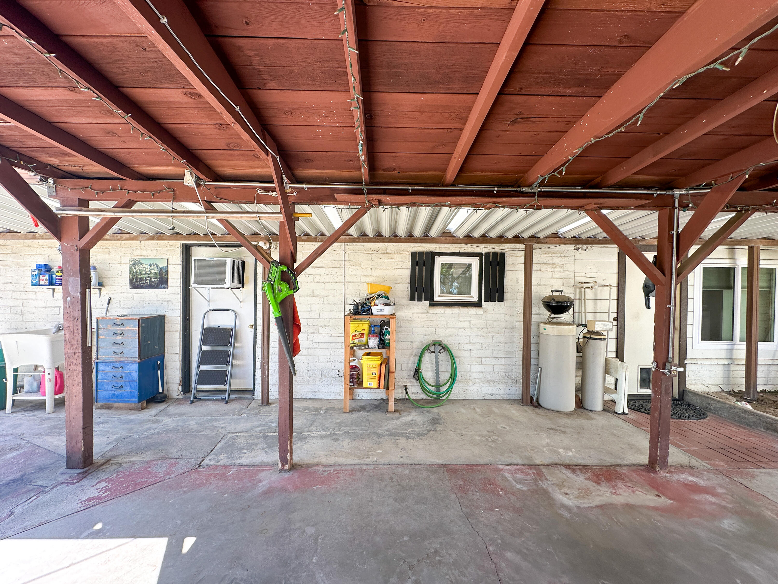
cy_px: 292
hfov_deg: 102.1
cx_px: 389
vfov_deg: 85.7
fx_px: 315
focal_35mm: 14
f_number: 2.2
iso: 40
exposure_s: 1/160
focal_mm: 2.22
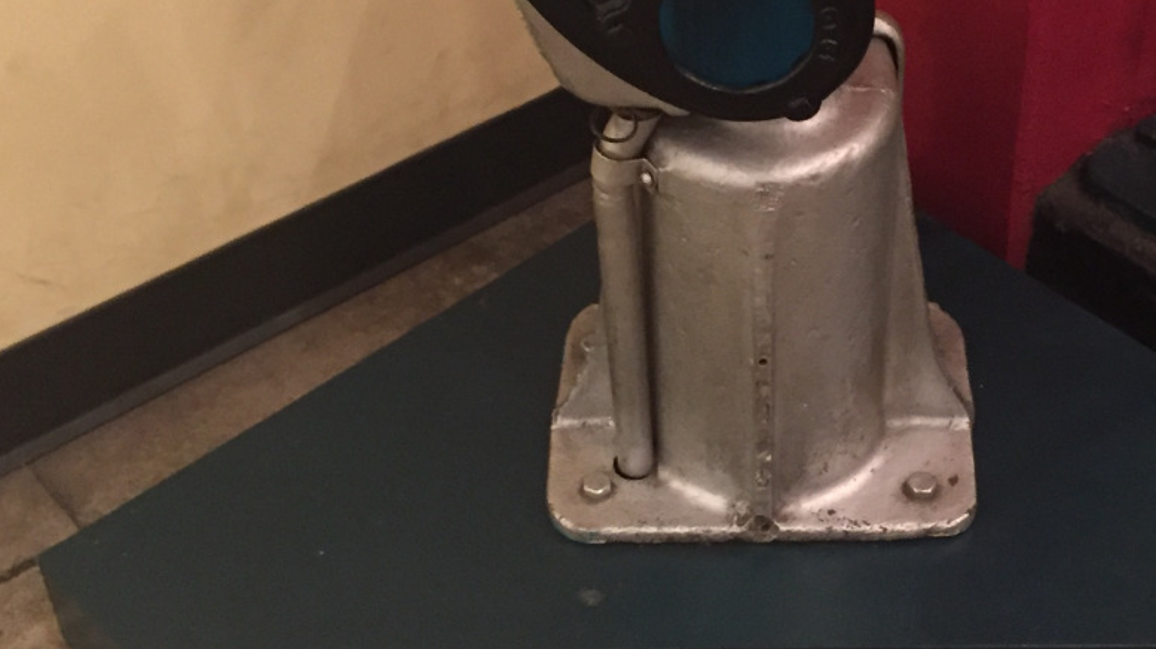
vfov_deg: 18.4
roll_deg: -0.4
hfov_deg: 32.0
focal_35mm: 65
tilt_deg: -37.2
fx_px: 1992
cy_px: 175
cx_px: 798
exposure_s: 1/15
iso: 250
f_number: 2.2
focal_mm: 4.15
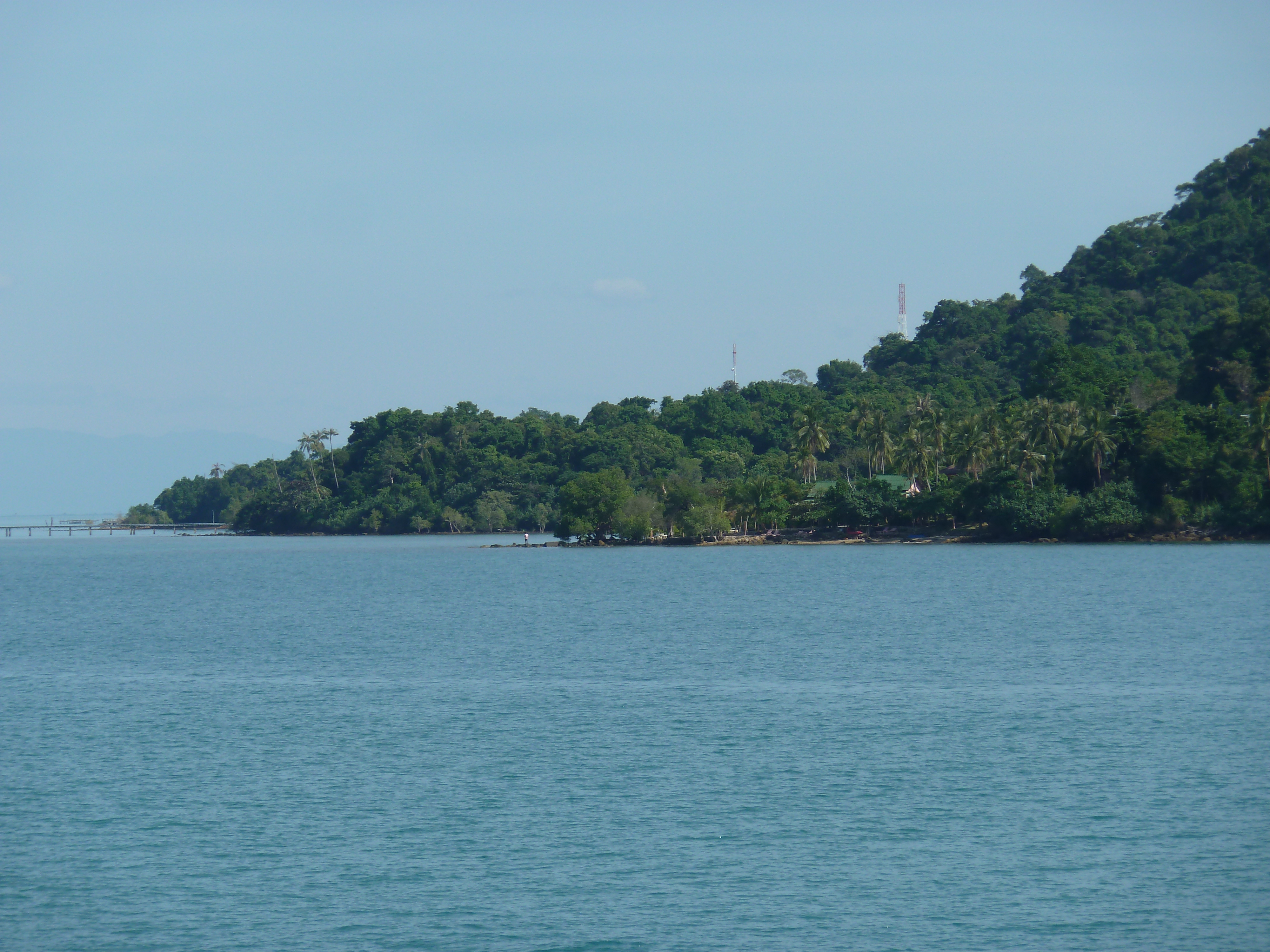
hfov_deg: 9.4
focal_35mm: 210
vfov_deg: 7.1
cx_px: 635
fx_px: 7705
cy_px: 476
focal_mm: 34.4
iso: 80
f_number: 5.6
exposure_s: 1/500
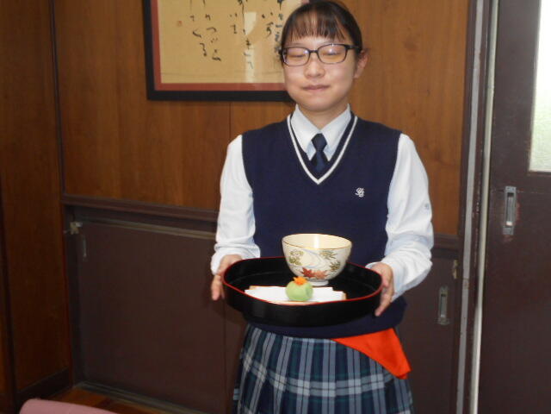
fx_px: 700
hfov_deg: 42.9
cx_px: 276
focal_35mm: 44
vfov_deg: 32.9
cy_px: 207
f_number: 4.2
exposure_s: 1/30
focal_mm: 7.7
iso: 200
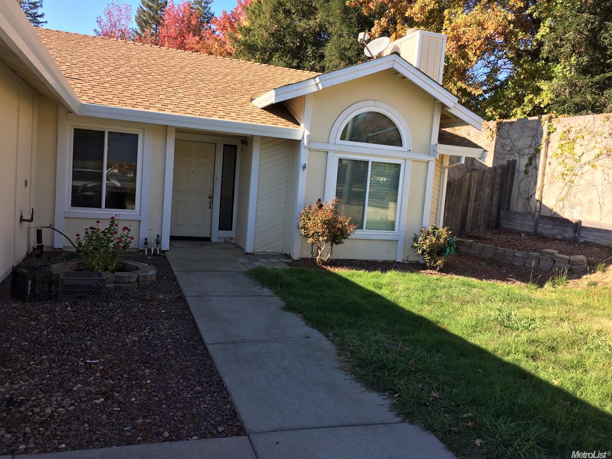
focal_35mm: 29
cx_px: 306
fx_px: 513
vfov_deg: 48.2
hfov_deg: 61.7
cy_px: 230
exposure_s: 1/472
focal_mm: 4.15
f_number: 2.2
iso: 25
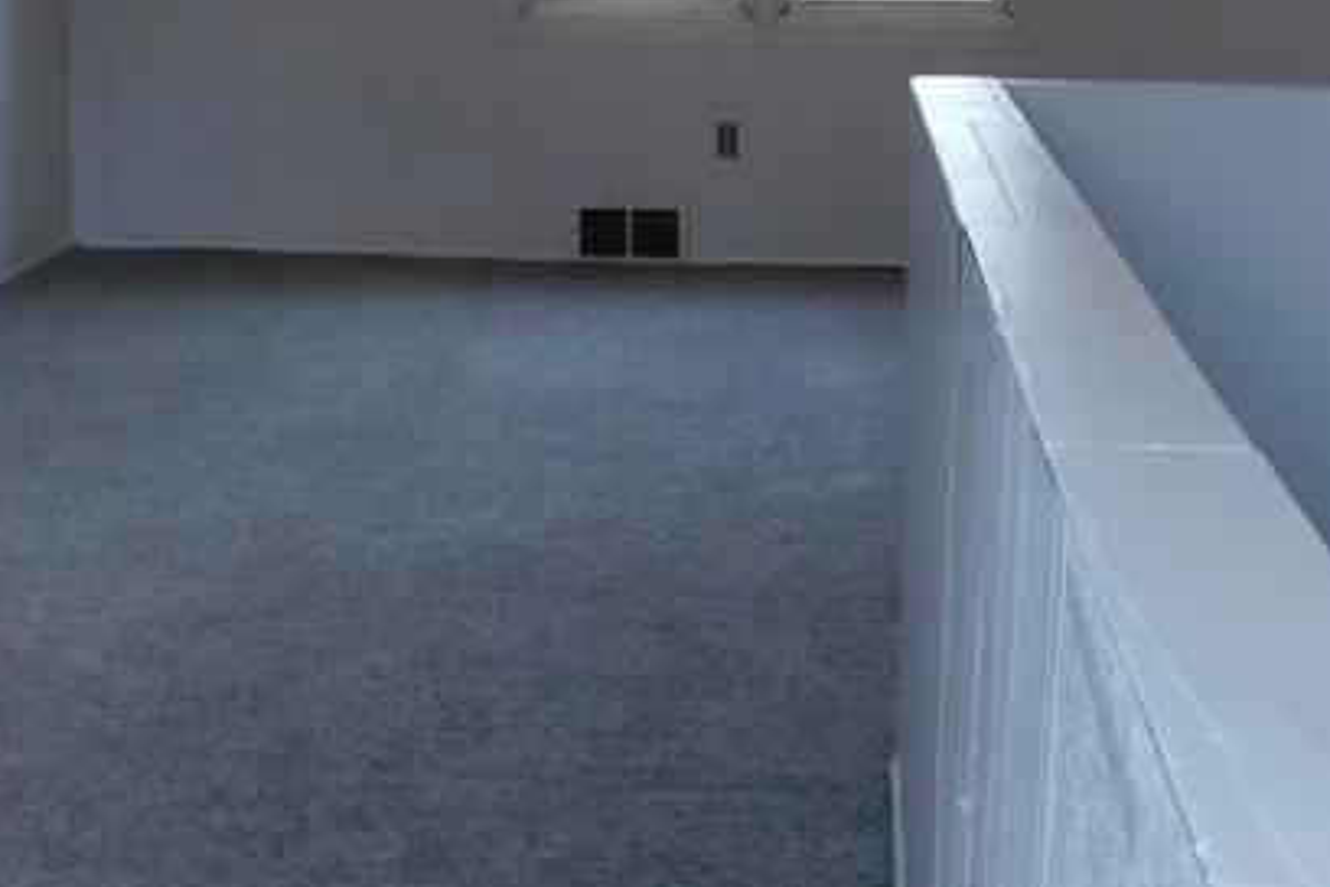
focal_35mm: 60
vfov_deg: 21.1
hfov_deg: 33.3
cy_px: -160
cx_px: 544
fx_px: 2216
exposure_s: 1/40
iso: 125
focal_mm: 4
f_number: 3
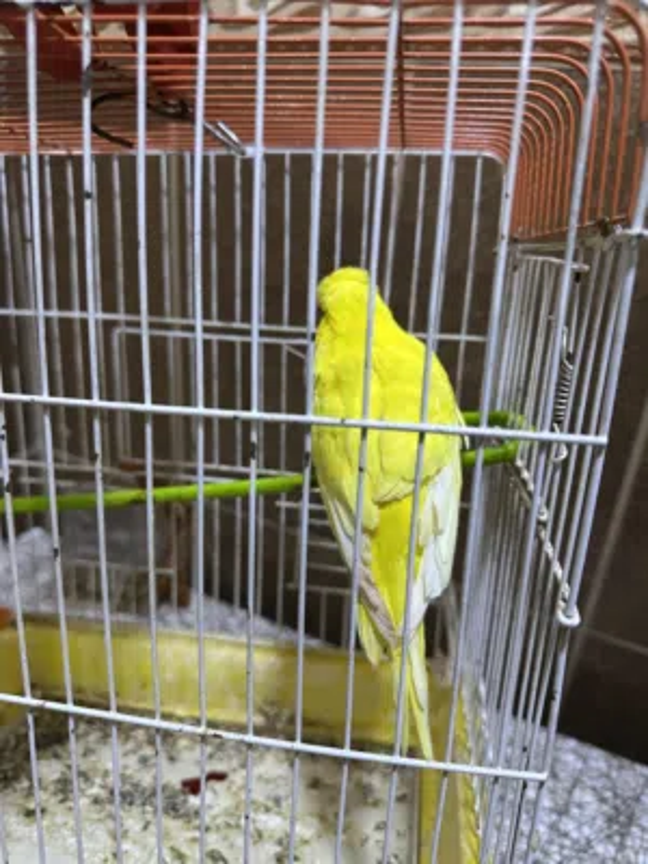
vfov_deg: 71.6
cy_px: 432
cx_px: 324
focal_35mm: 24
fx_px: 599
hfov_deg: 56.8
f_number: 1.78
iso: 640
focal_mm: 6.86
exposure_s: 1/60
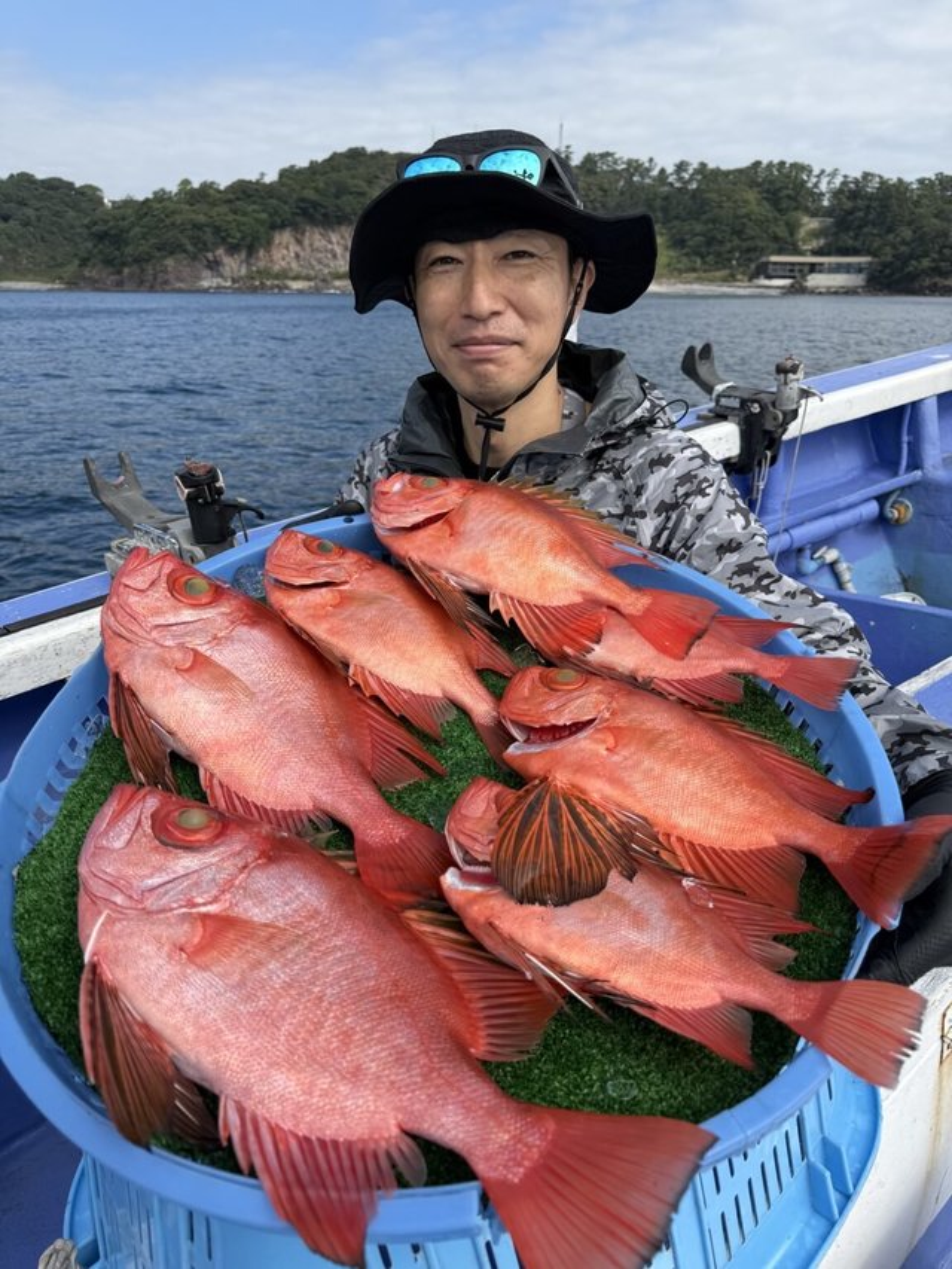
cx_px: 476
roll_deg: -0.5
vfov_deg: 71.6
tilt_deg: -20.1
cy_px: 634
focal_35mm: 24
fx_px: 880
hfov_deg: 56.8
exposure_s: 1/3584
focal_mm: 6.76
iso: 80
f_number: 1.78
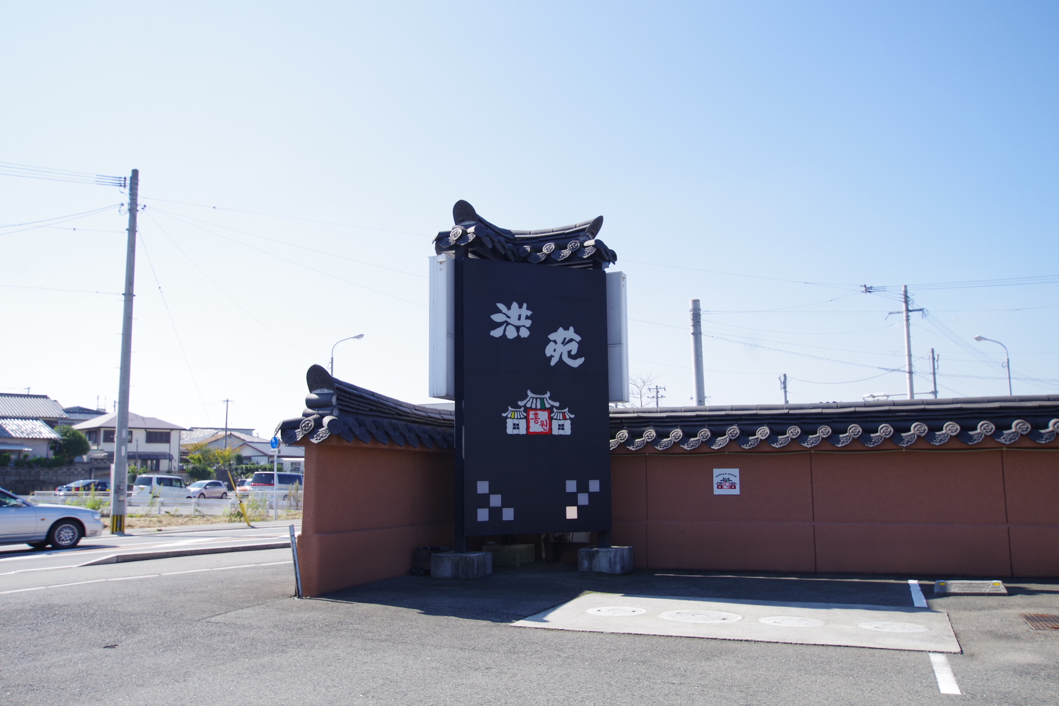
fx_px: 882
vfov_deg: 43.6
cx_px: 530
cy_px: 353
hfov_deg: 61.9
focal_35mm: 30
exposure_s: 1/250
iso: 200
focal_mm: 20
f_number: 6.3
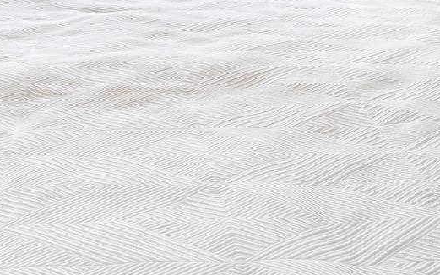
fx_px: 888
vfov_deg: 15.0
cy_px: -241
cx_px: 104
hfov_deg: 27.4
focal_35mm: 74
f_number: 13
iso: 800
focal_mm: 18.5
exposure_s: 1/160
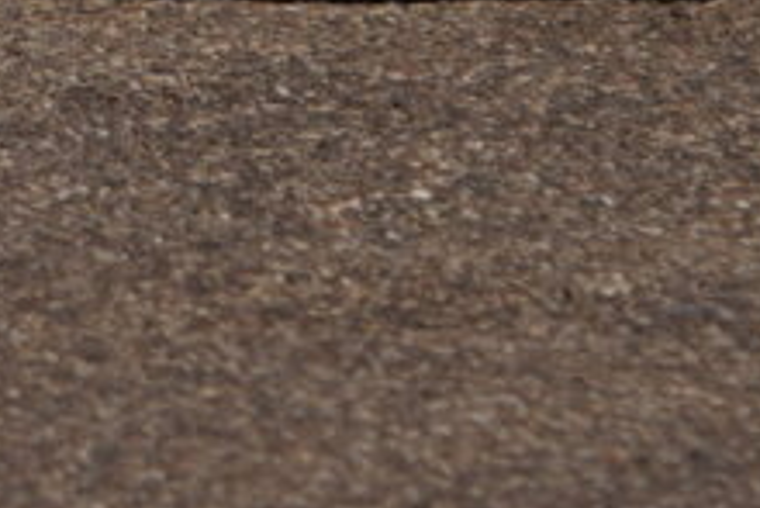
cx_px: -411
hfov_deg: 2.5
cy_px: -634
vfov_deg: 1.7
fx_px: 17322
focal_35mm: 820
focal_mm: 94
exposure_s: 1/1250
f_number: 5.6
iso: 100
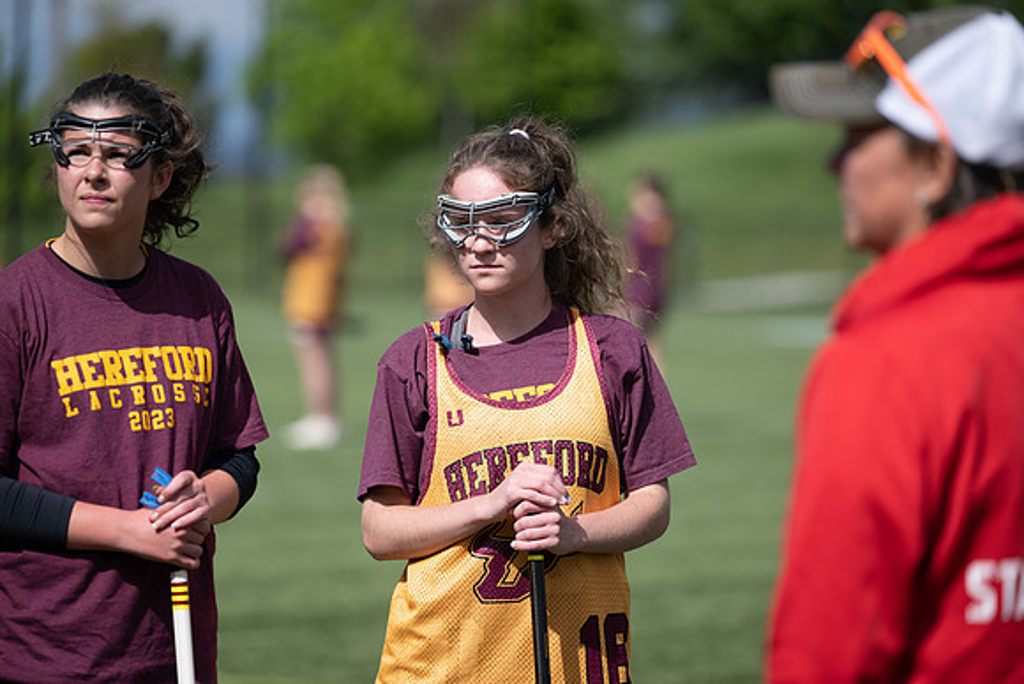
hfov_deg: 10.3
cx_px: 512
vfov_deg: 6.9
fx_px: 5690
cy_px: 342
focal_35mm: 200
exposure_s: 1/2000
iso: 125
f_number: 3.5
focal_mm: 200
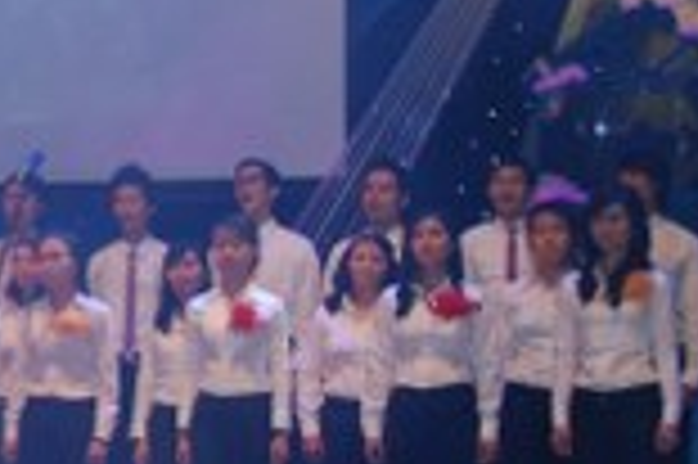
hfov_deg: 16.1
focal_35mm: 121
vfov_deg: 11.3
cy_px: 205
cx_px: -198
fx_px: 2344
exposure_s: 1/60
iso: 640
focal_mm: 26
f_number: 5
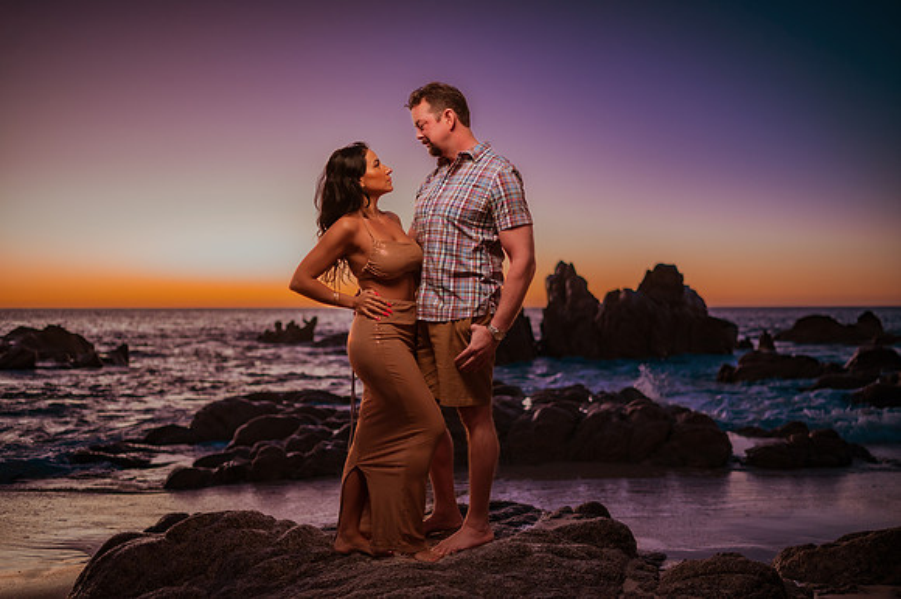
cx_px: 450
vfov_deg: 37.6
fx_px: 880
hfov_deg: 54.2
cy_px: 300
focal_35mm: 35
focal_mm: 35
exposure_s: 1/250
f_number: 1.8
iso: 800
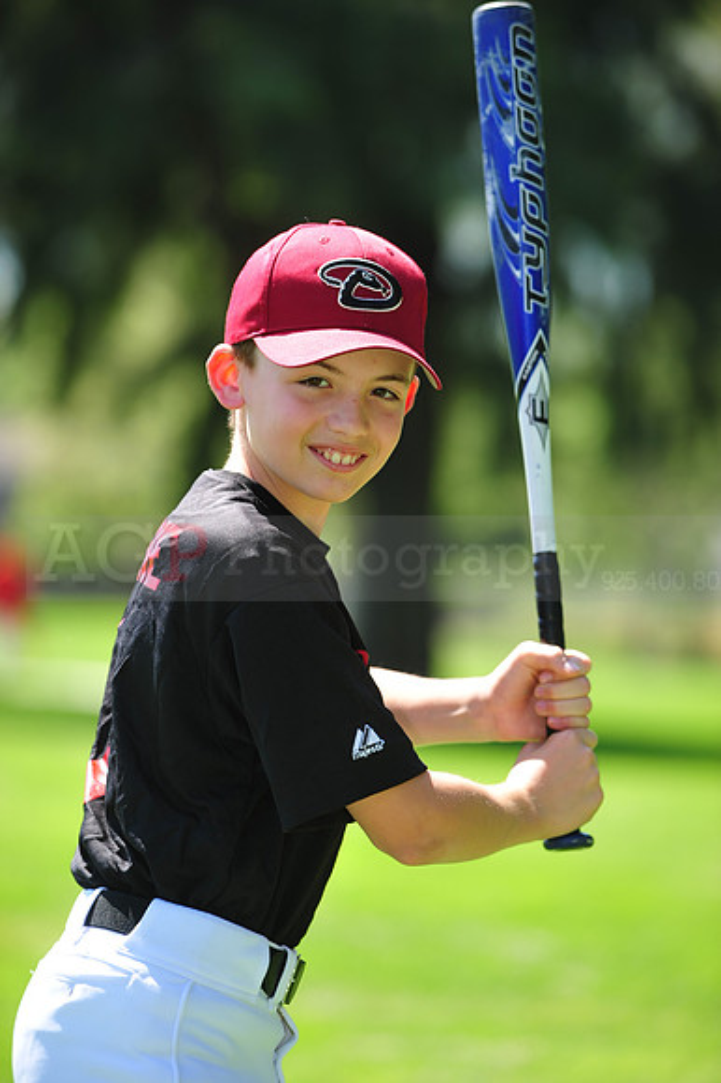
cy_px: 542
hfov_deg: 6.9
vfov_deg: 10.3
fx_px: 6015
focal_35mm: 200
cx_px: 360
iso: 200
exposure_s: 1/400
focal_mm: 200
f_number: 4.5
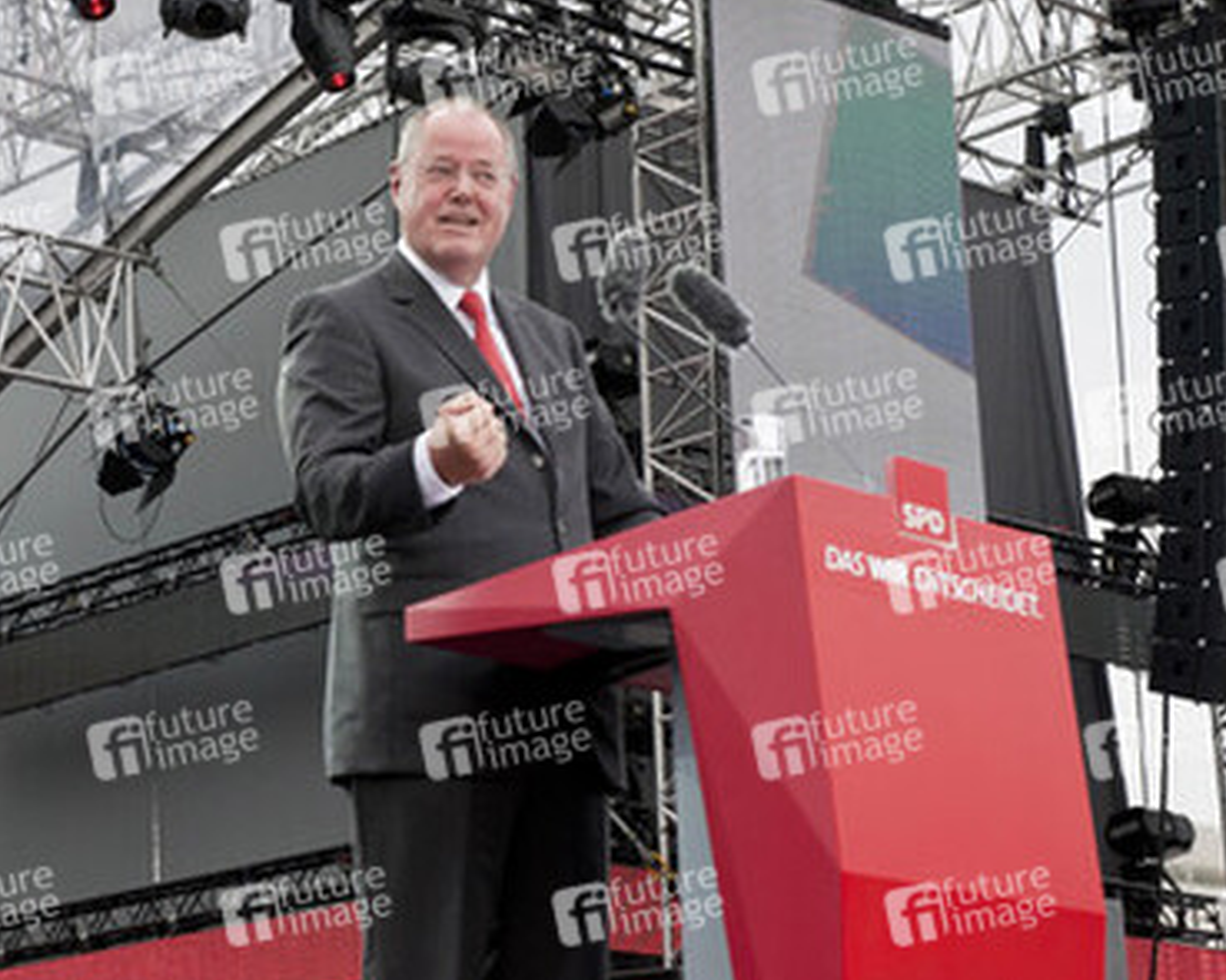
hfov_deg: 26.8
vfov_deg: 21.5
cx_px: 548
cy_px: 492
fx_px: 2576
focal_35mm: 71
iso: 800
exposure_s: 1/640
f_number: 10
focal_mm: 62
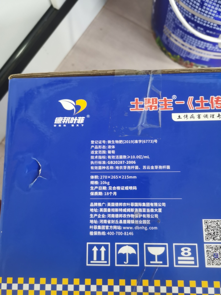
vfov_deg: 65.3
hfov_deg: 51.3
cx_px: 110
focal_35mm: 27
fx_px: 230
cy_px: 148
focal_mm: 5.58
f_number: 1.8
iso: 400
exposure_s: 1/40
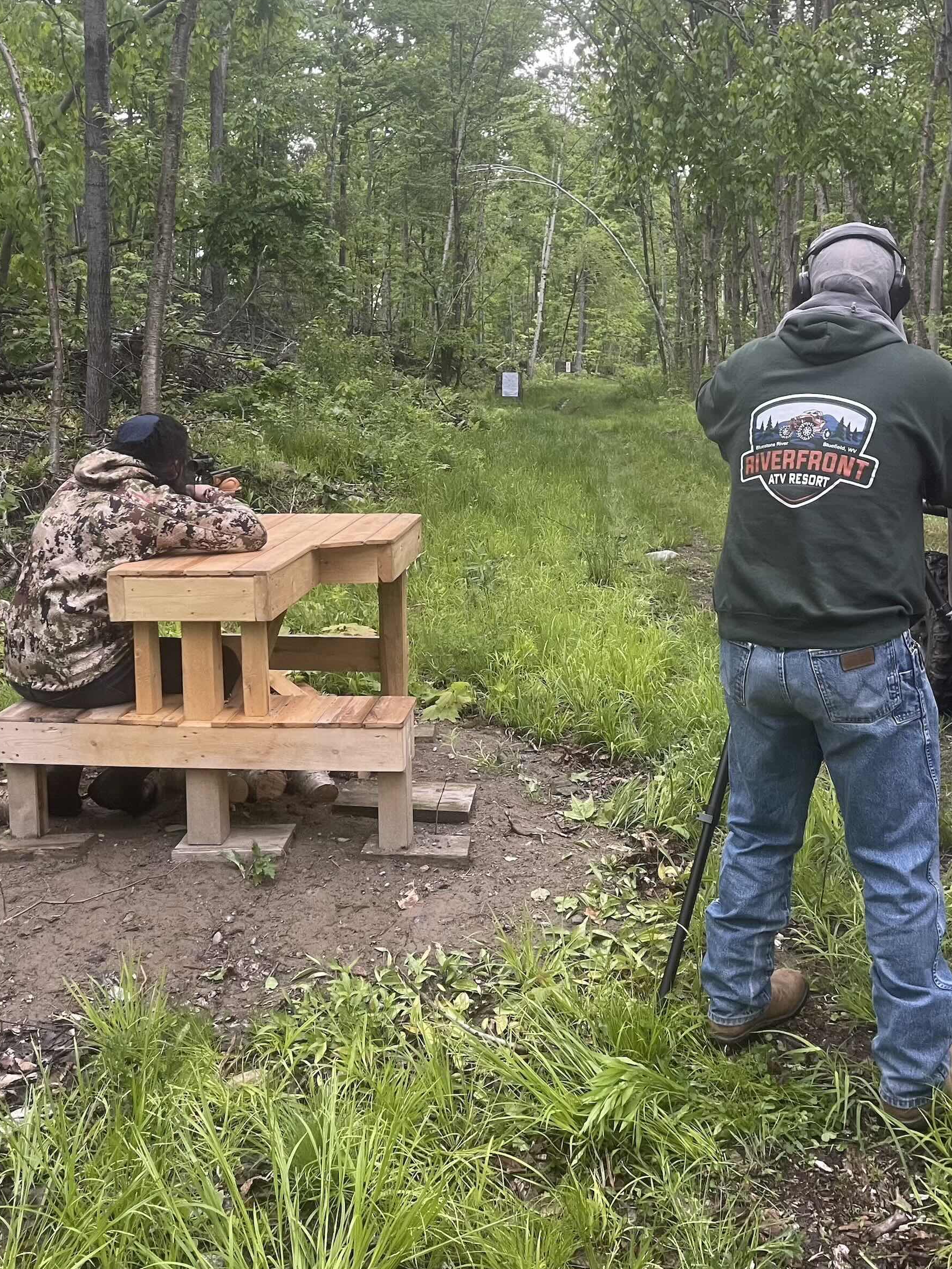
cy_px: 509
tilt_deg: -7.3
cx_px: 503
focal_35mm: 34
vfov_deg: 53.6
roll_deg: +1.6
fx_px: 1247
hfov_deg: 41.8
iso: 125
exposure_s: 1/88
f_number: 1.6
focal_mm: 5.1
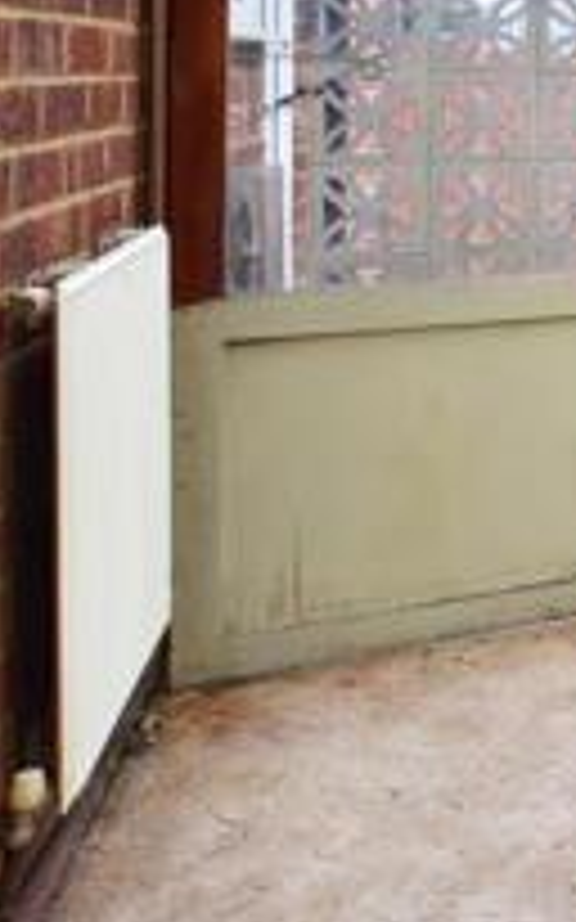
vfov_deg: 37.9
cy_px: 70
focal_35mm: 49
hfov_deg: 14.9
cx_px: 1400
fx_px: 1232
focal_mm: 10
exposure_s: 1/60
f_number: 7.1
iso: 400
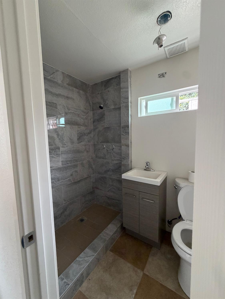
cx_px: 112
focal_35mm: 14
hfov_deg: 85.7
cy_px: 150
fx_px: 121
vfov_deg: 102.0
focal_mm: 2.22
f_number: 2.2
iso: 320
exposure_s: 1/78
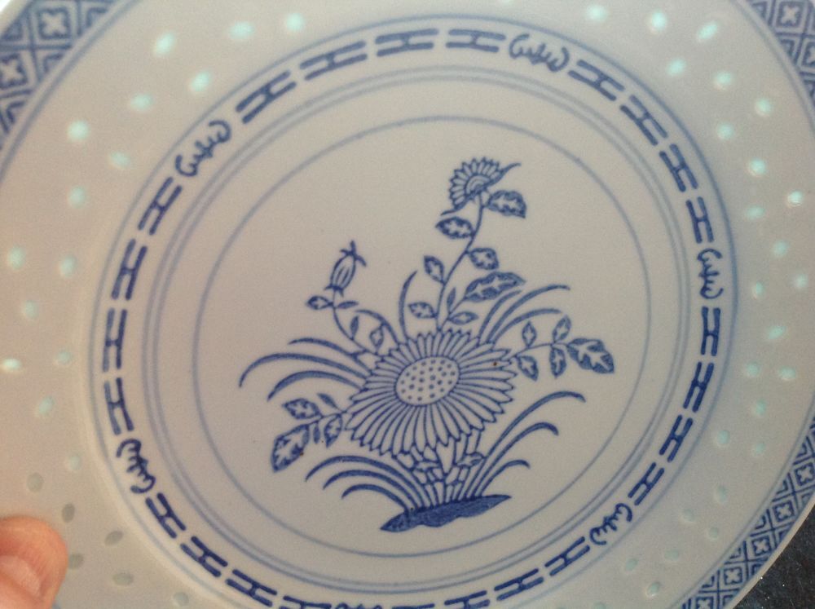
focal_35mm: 35
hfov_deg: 52.7
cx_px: 408
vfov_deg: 40.6
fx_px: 823
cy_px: 304
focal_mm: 4.28
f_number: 2.4
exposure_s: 1/15
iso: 200
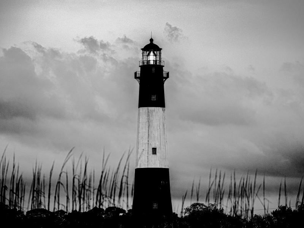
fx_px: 1932
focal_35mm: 220
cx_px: 152
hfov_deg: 9.0
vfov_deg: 6.8
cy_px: 114
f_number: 3.2
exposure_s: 1/400
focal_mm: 110
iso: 200
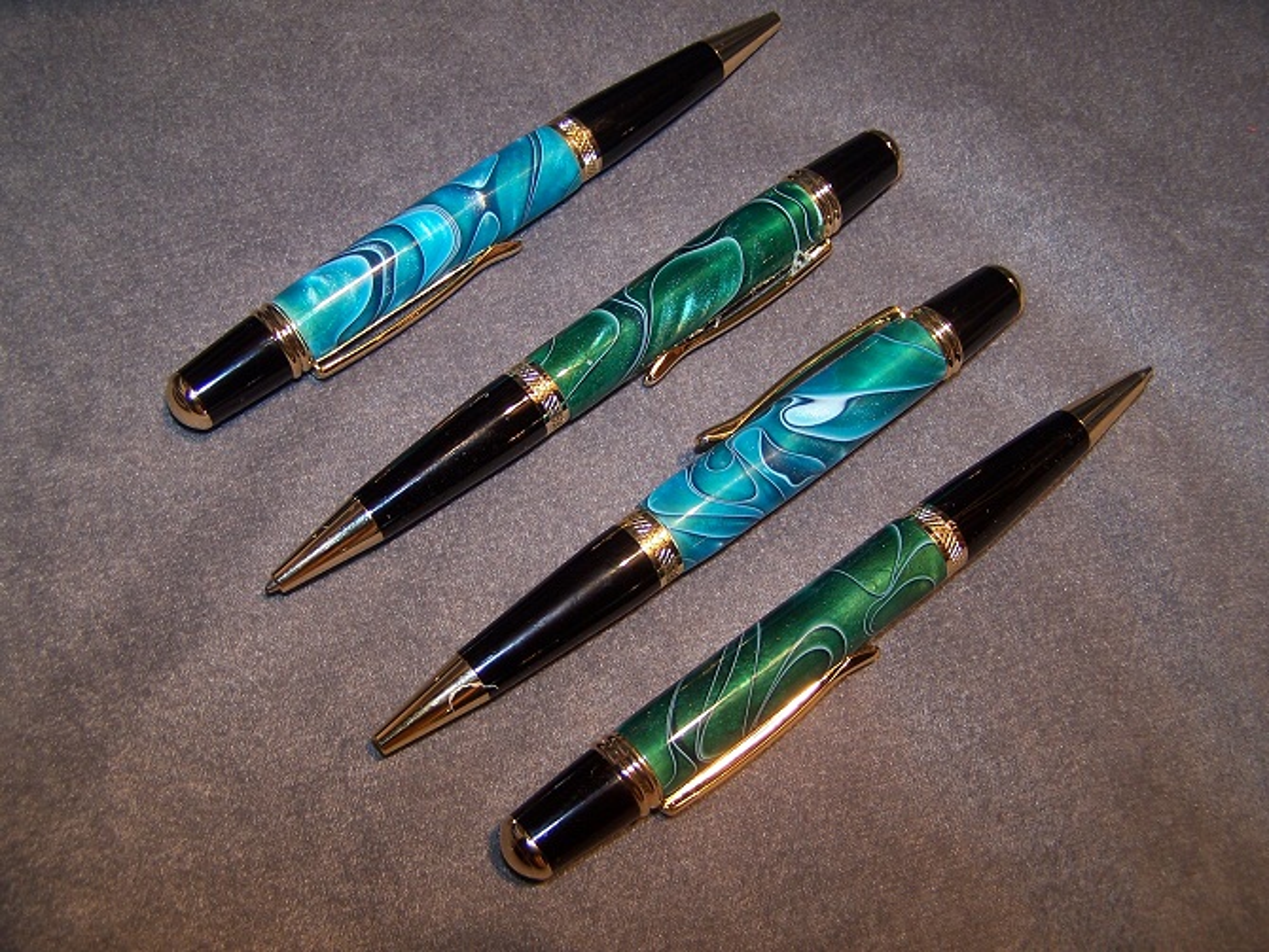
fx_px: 1394
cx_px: 634
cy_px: 476
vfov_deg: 37.7
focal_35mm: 38
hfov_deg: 49.0
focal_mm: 6.3
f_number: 2.8
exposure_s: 1/60
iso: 80
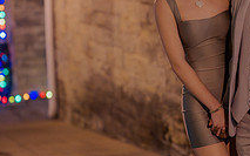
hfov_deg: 15.0
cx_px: 135
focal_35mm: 139
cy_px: 113
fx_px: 947
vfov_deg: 9.4
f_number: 1.4
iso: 2500
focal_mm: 50
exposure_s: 1/200
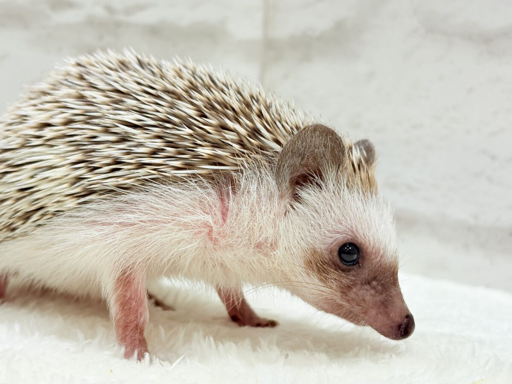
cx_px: 256
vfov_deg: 28.0
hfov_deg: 36.8
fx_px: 769
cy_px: 192
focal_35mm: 52
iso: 50
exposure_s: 1/200
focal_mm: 5.96
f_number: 1.6
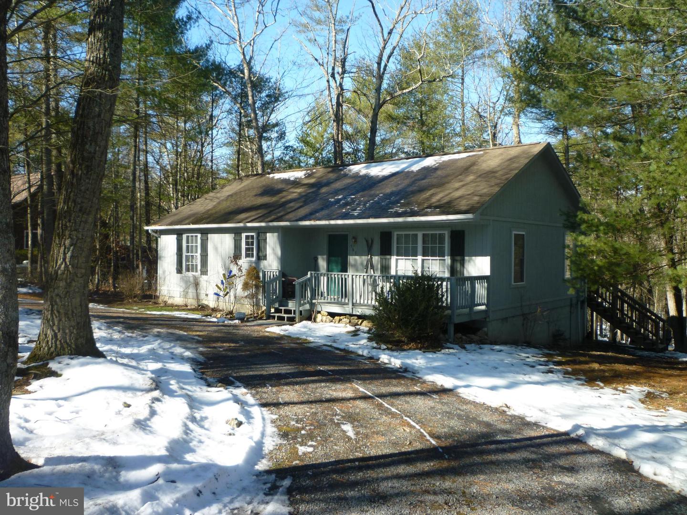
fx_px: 576
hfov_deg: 61.7
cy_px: 258
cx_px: 344
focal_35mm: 29
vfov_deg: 48.2
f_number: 3.3
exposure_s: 1/250
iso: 80
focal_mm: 5.2
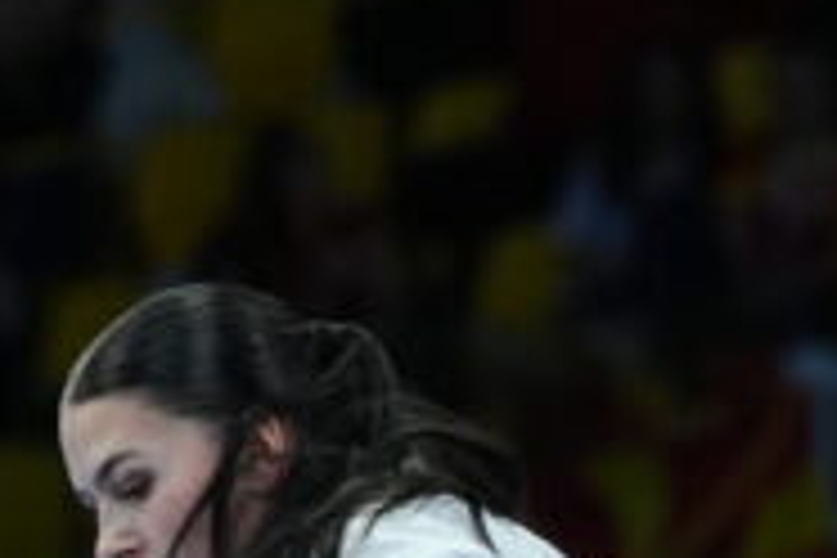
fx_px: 19180
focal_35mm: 825
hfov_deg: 2.5
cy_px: 1006
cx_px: -914
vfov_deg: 1.7
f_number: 3.5
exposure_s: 1/1250
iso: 1600
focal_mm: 150
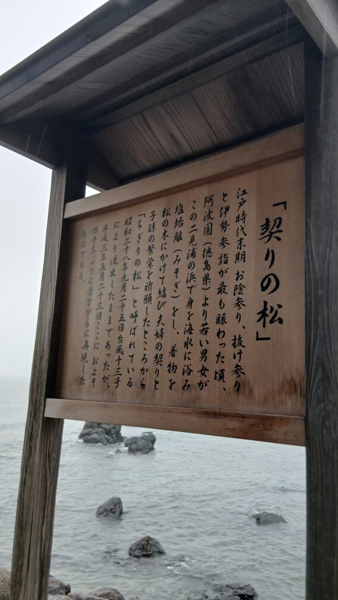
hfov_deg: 40.2
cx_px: 181
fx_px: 462
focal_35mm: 29
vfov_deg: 66.1
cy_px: 297
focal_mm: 3.86
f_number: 1.8
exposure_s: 1/60
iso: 50
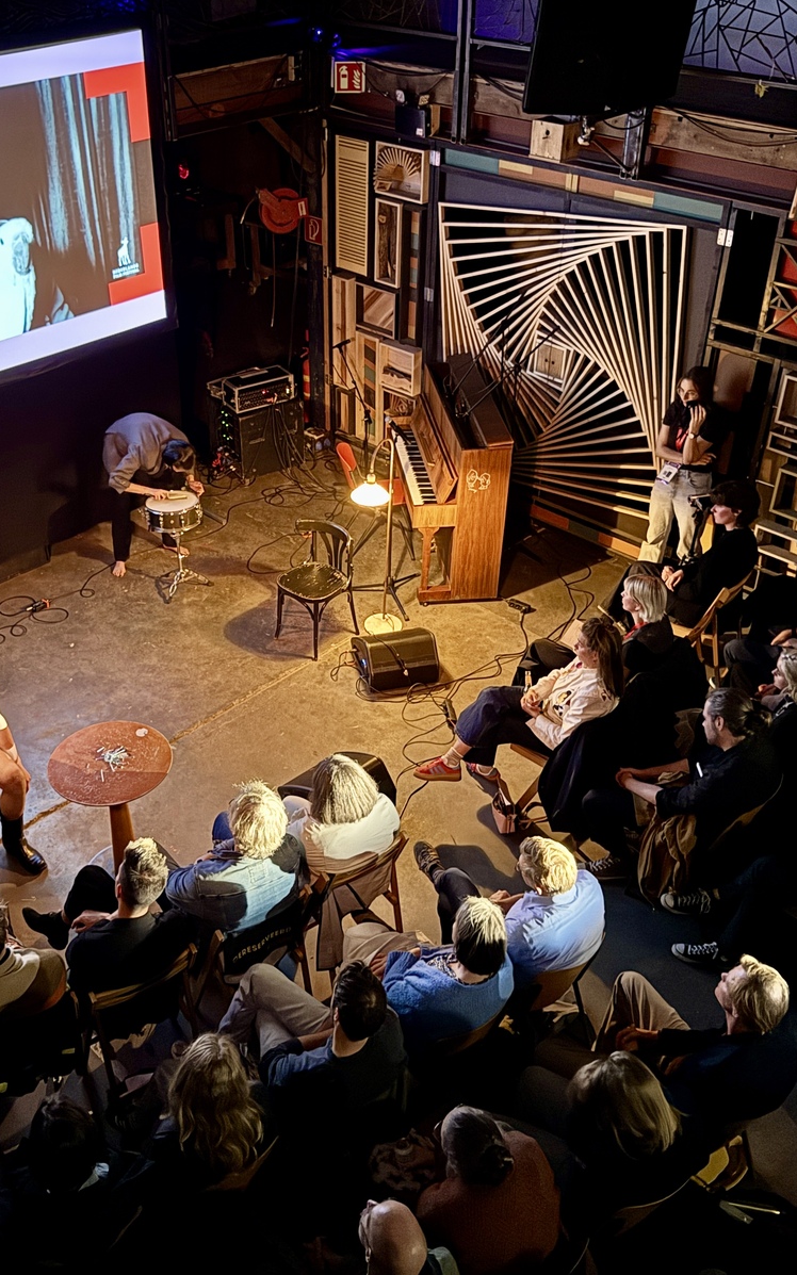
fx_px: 1182
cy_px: 637
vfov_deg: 56.7
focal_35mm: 34
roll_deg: +1.3
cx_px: 315
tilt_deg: -36.3
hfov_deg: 37.1
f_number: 1.78
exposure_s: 1/17
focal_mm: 6.76
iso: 1600
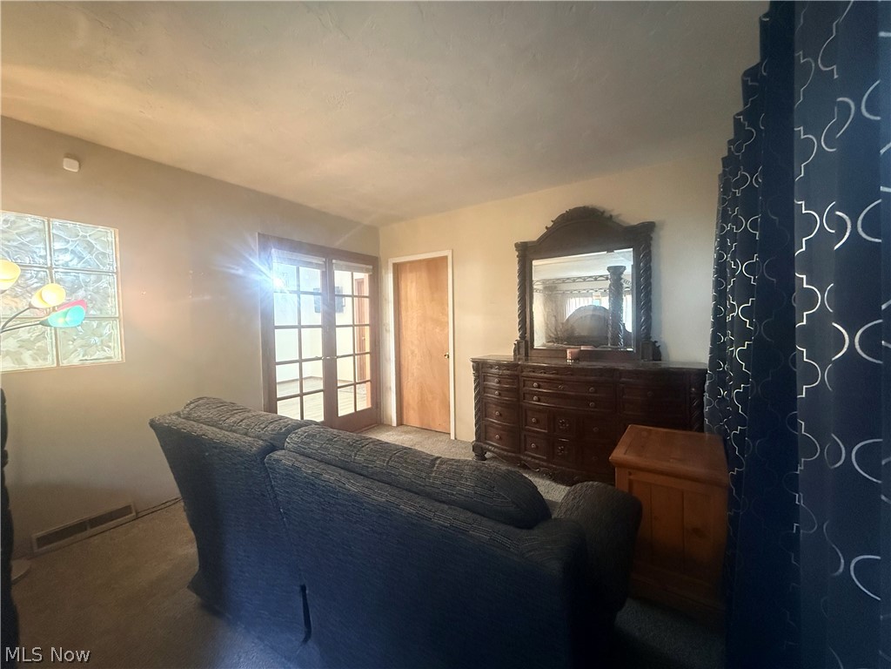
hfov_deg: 102.1
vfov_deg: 85.7
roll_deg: +0.8
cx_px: 446
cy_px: 334
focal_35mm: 14
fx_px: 360
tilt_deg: -2.1
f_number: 2.2
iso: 1000
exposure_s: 1/60
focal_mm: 2.22
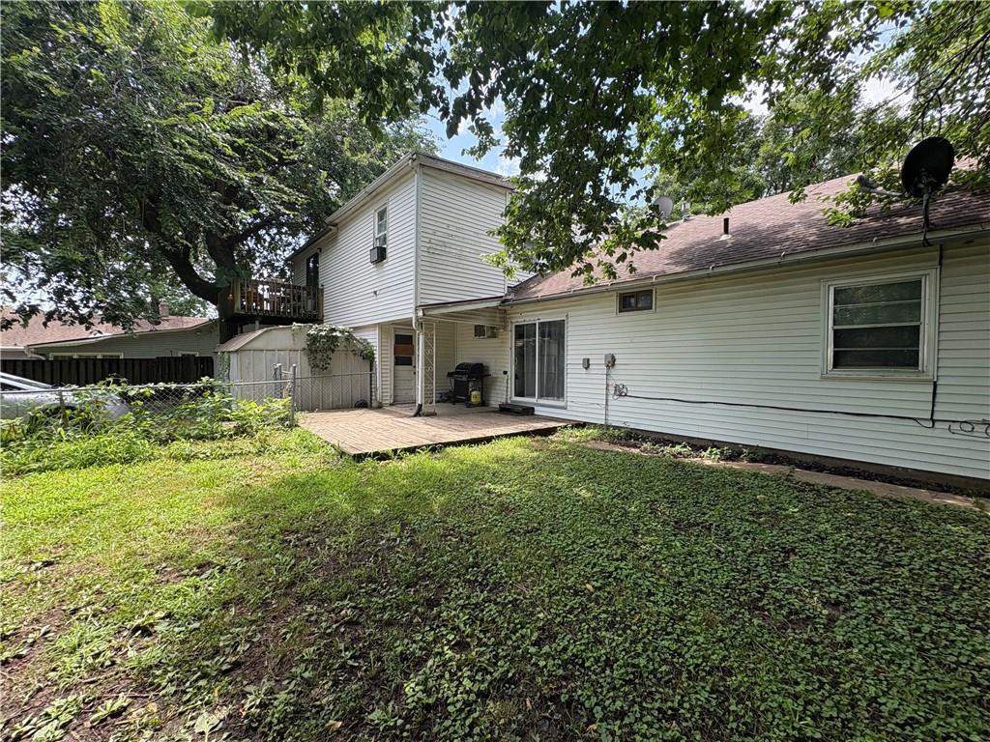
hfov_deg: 102.1
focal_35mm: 14
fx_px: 400
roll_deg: -1.1
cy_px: 371
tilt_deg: -0.6
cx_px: 495
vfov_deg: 85.7
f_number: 2.2
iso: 40
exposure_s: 1/343
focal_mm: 2.22
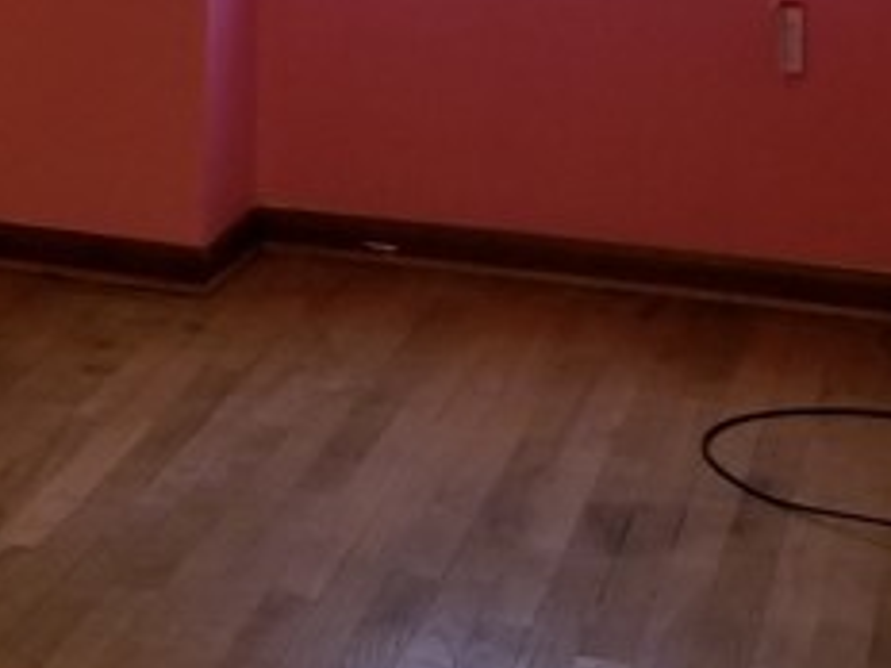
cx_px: -757
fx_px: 2960
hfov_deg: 14.8
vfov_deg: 12.4
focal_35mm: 115
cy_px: -280
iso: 250
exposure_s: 1/12
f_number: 1.7
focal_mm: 4.25
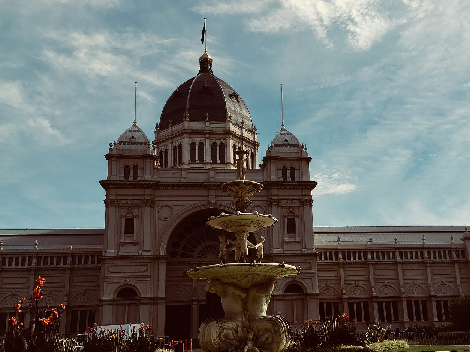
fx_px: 502
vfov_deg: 38.5
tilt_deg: +14.0
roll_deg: +0.9
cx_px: 268
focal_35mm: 37
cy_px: 214
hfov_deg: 50.0
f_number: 2.2
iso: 25
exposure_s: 1/1282
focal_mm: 4.15
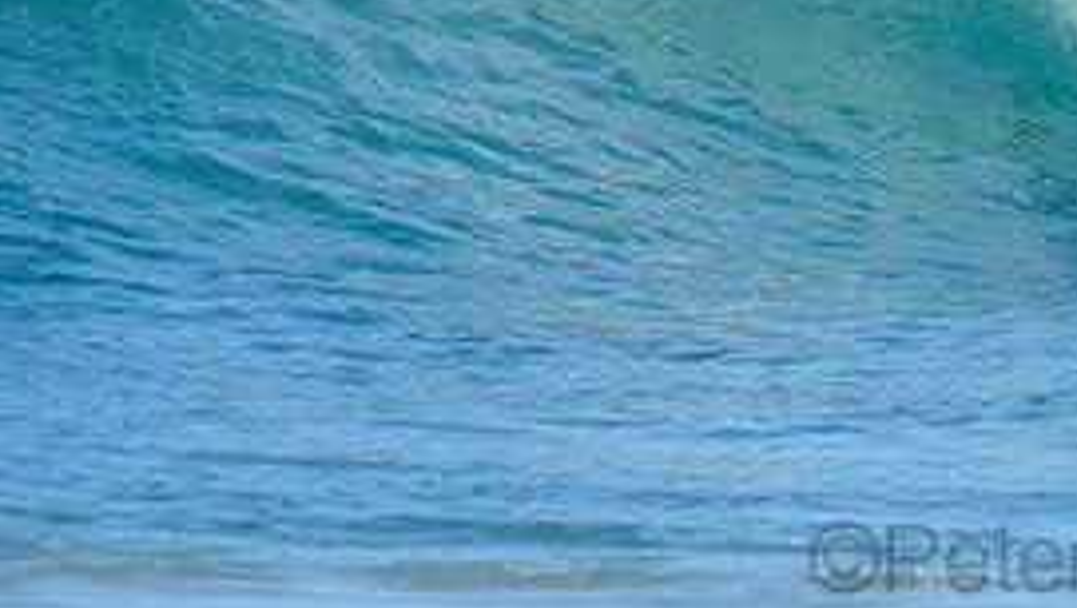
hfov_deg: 1.9
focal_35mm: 1120
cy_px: -101
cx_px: 1117
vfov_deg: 1.1
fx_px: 32013
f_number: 5.6
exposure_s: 1/2000
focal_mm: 500
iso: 450
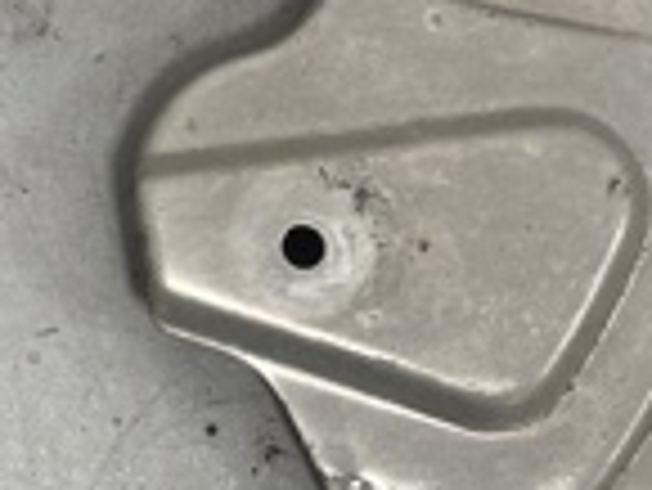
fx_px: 2074
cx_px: -184
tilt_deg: -76.2
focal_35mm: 110
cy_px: -207
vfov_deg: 12.9
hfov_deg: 16.9
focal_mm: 5.1
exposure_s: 1/100
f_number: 1.6
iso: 100
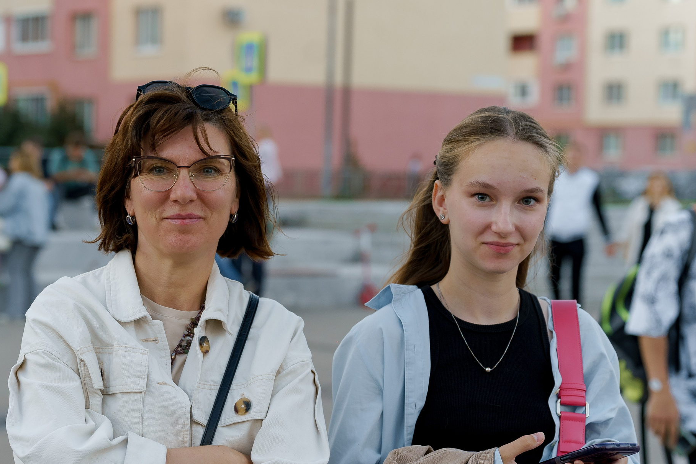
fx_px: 1798
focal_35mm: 93
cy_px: 309
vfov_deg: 14.7
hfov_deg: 21.9
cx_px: 256
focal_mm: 66
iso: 640
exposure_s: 1/160
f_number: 3.5
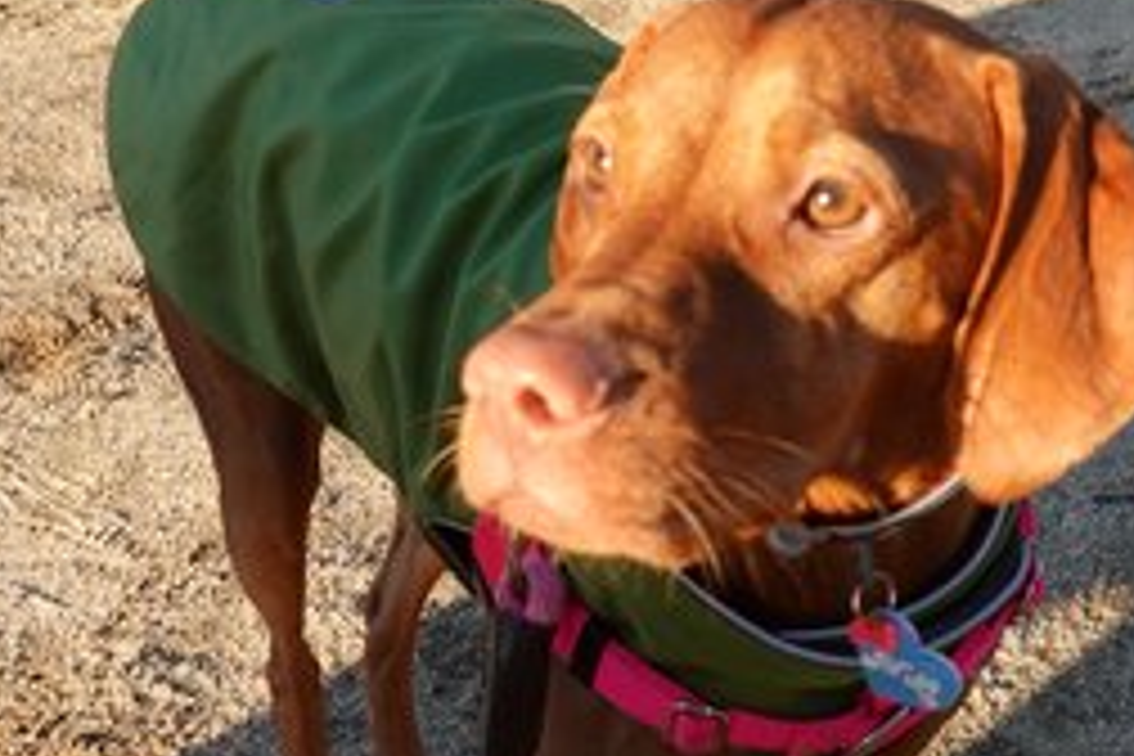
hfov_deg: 32.2
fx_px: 1921
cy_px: 459
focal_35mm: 61
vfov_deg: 22.2
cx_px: 873
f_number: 4
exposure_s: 1/250
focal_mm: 9
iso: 125
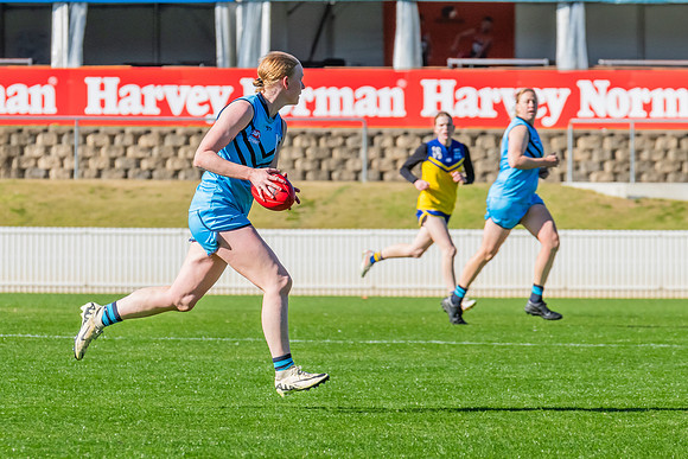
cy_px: 221
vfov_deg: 3.0
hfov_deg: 4.5
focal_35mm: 458
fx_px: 8746
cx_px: 279
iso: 800
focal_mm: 290
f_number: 11
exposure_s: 1/1250
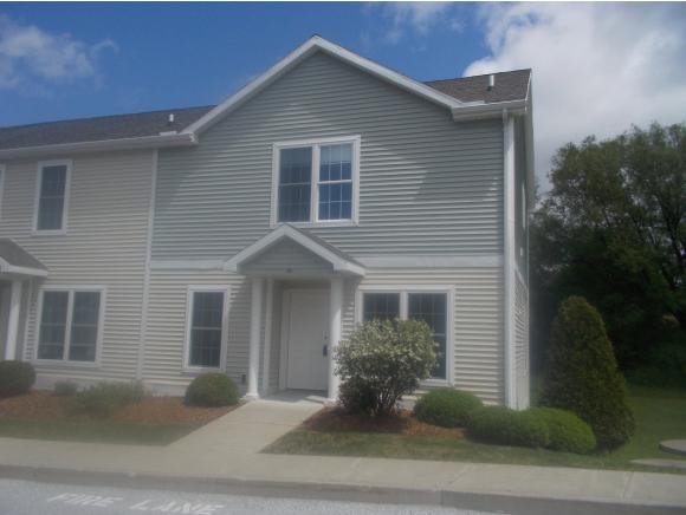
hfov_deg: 61.6
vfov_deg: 48.3
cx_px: 343
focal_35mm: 29
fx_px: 575
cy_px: 258
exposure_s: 1/1250
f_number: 3.3
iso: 80
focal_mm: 4.1
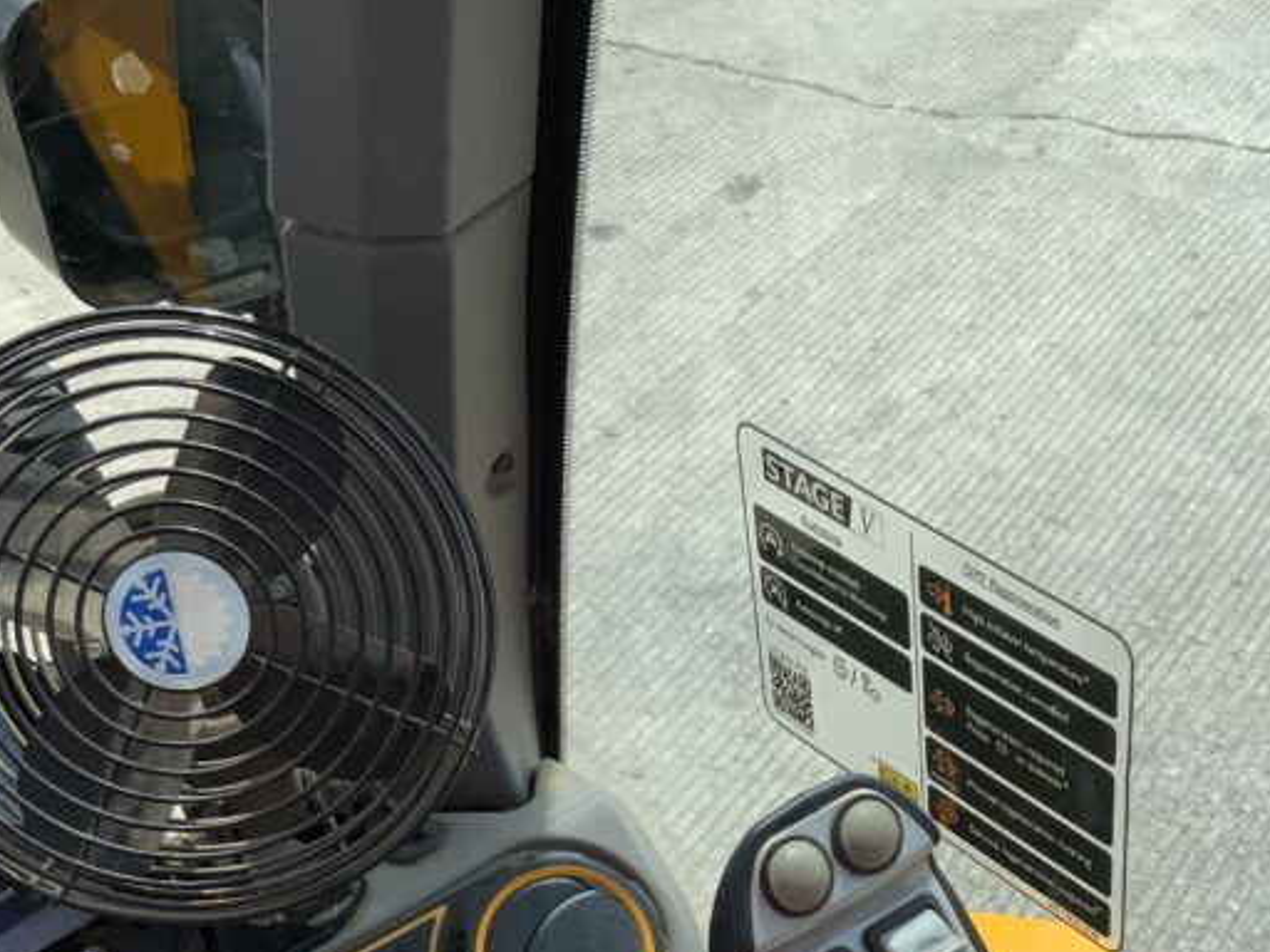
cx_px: 893
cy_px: 890
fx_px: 2128
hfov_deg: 32.8
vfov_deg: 24.4
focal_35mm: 58
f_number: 1.8
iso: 16
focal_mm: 3
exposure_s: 1/1098
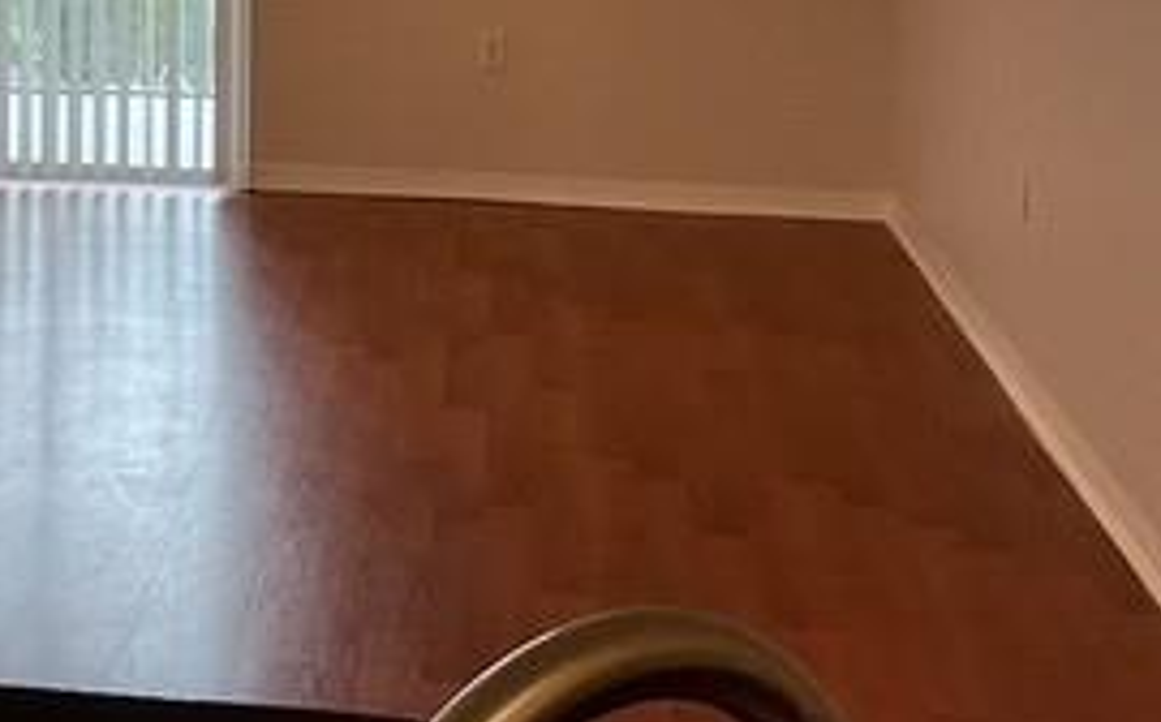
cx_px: 95
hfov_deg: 27.2
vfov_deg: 16.6
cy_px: -284
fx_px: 2307
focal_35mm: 73
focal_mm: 3
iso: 80
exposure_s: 1/60
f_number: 1.8
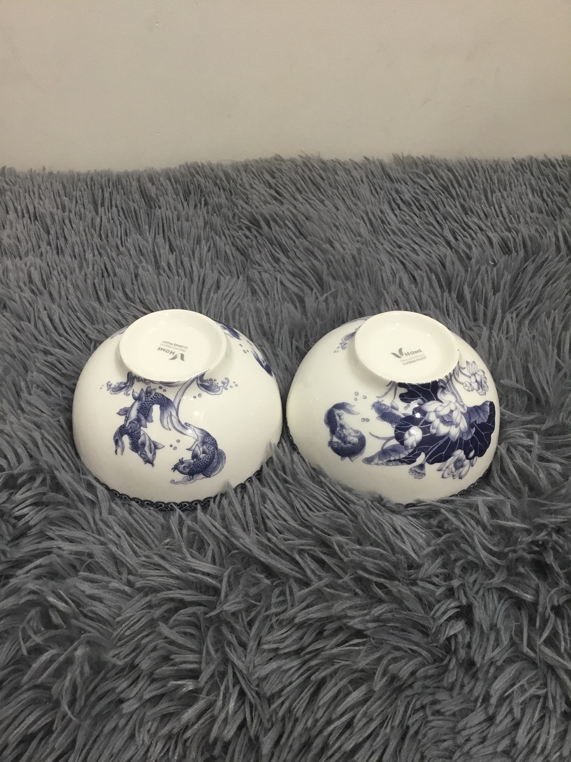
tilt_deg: -44.8
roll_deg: +0.2
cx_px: 286
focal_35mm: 31
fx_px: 682
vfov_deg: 58.4
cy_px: 381
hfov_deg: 45.4
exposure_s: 1/33
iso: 64
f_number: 2.4
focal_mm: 3.3
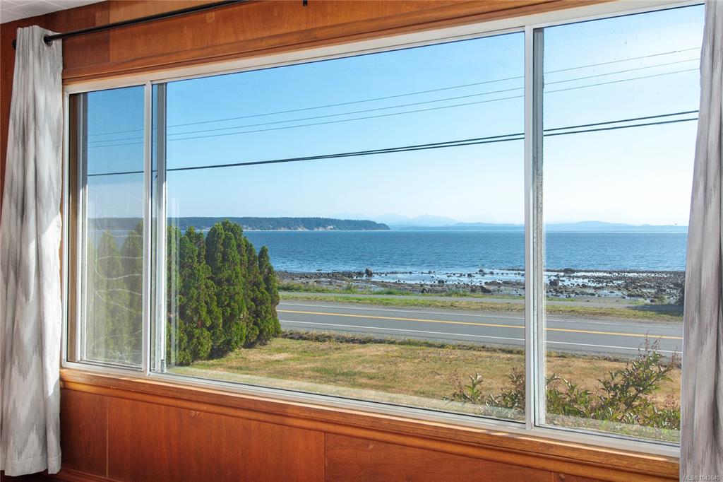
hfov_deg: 57.2
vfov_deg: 39.9
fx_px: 662
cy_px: 241
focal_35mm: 33
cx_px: 362
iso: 160
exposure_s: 1/125
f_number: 8
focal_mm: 22
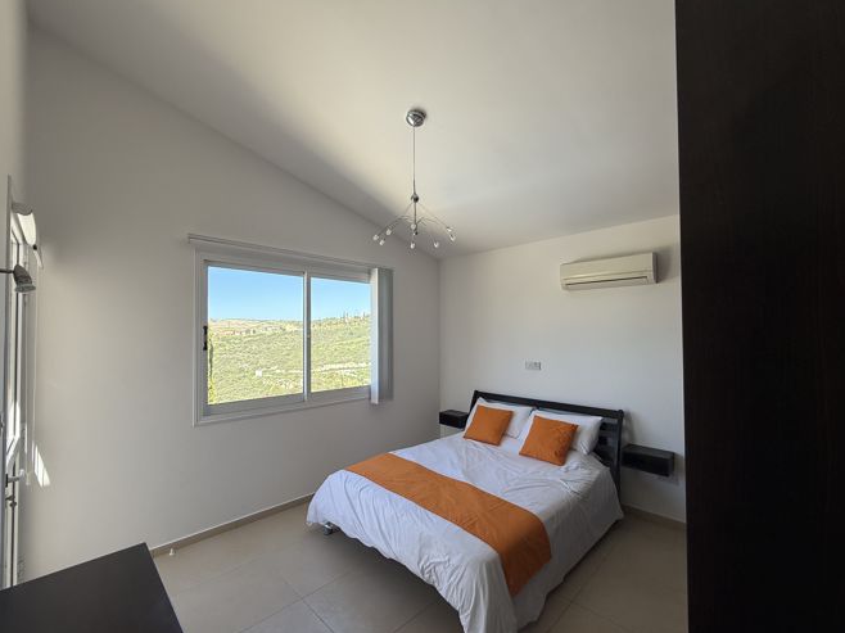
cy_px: 327
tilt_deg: +2.7
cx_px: 406
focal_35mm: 15
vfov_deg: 81.7
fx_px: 366
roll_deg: +0.1
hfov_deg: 98.1
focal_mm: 2.22
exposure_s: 1/433
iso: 64
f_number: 2.2
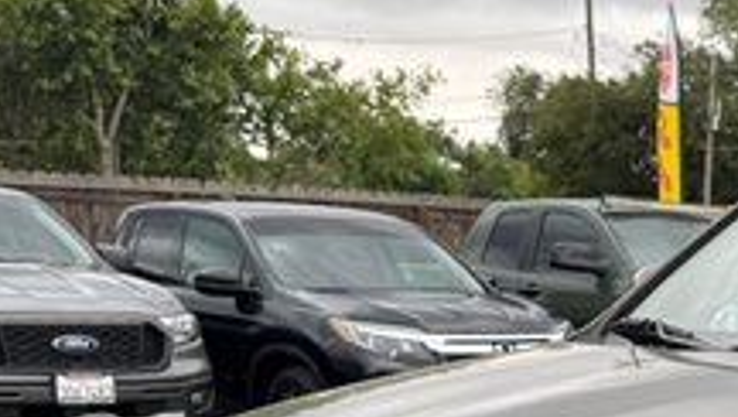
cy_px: 646
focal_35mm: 87
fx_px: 1704
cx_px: 834
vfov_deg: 13.1
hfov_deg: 22.9
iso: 80
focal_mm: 6.76
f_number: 1.78
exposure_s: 1/671
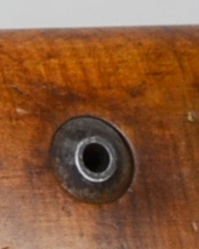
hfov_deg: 4.1
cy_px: 414
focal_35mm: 323
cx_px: -895
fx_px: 2380
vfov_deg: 5.9
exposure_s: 1/125
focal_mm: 20
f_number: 5.6
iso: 280
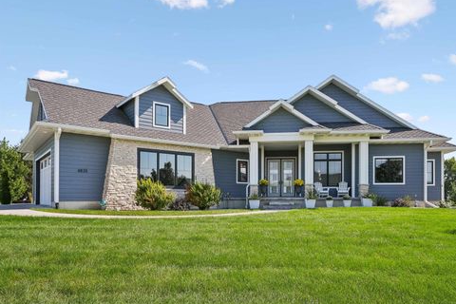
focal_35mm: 25
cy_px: 152
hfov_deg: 71.5
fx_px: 317
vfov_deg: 51.3
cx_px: 237
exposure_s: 1/500
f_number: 9
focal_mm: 24
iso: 400
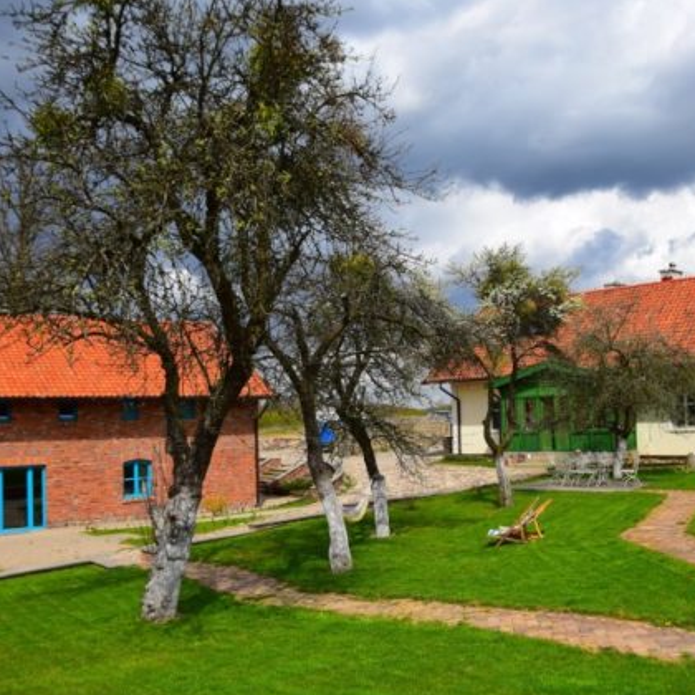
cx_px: 422
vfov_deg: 47.2
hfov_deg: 46.9
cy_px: 350
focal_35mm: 35
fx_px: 795
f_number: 5.6
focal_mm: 18
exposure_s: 1/500
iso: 100
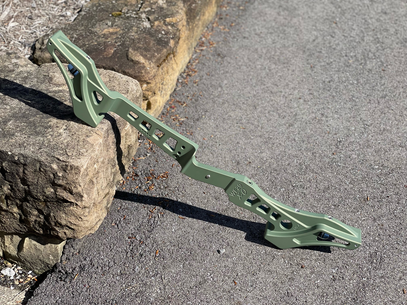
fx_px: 611
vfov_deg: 28.0
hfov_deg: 36.8
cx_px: 204
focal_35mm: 52
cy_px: 152
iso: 32
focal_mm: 6
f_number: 2
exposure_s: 1/1546
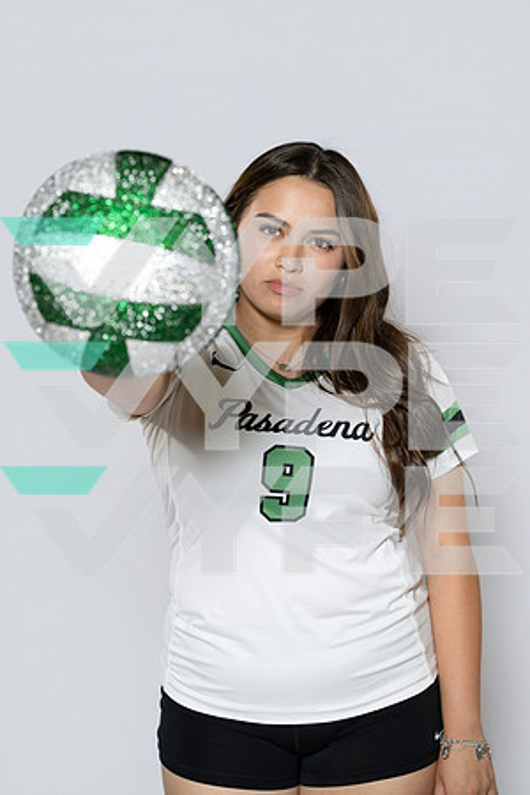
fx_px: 1546
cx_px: 265
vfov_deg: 28.8
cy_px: 398
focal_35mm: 70
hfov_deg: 19.5
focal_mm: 70
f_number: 4
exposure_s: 1/100
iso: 100
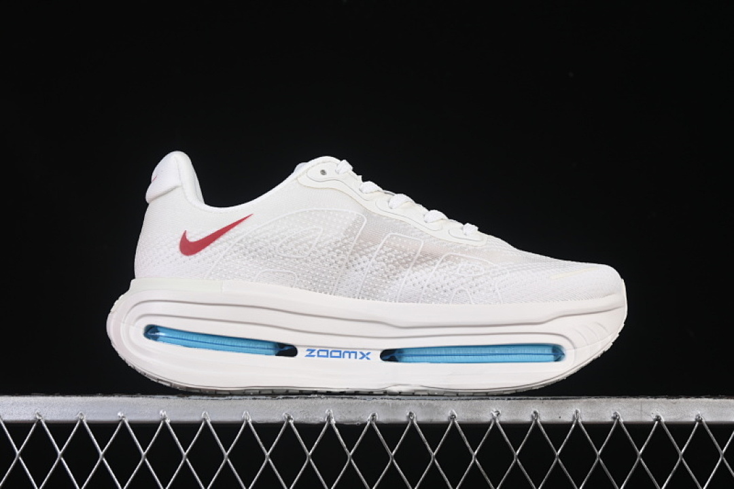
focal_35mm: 75
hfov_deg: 27.0
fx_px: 1529
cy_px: 244
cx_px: 367
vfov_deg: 18.2
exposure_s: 1/100
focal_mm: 50
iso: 160
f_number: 8
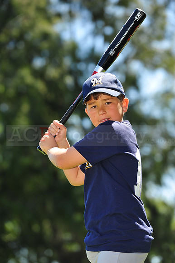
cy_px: 132
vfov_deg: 12.5
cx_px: 88
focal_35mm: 165
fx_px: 1204
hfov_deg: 8.3
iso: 200
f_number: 4
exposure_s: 1/500
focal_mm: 165
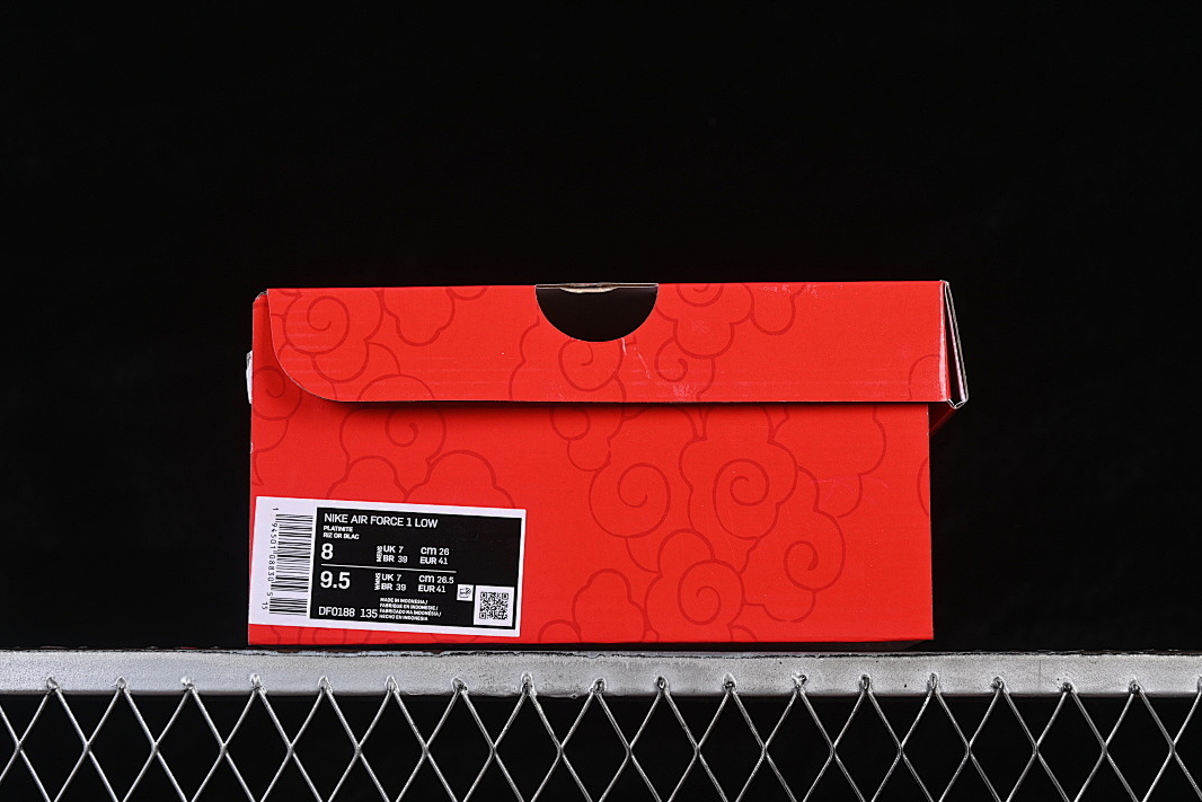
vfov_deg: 18.0
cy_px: 397
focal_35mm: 76
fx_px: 2538
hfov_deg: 26.6
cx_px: 608
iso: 160
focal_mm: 50
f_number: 8
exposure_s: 1/80
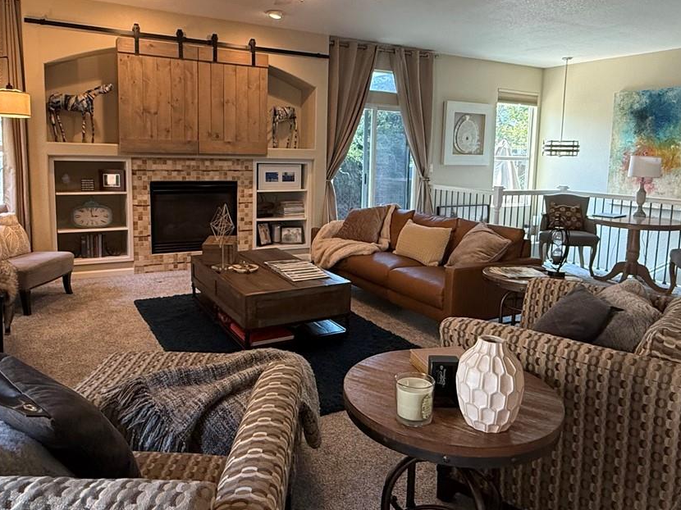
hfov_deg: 65.3
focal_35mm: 27
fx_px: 531
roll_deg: -1.2
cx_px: 331
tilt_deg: -7.4
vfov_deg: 51.1
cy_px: 215
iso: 400
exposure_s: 1/120
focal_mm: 2.22
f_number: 2.2
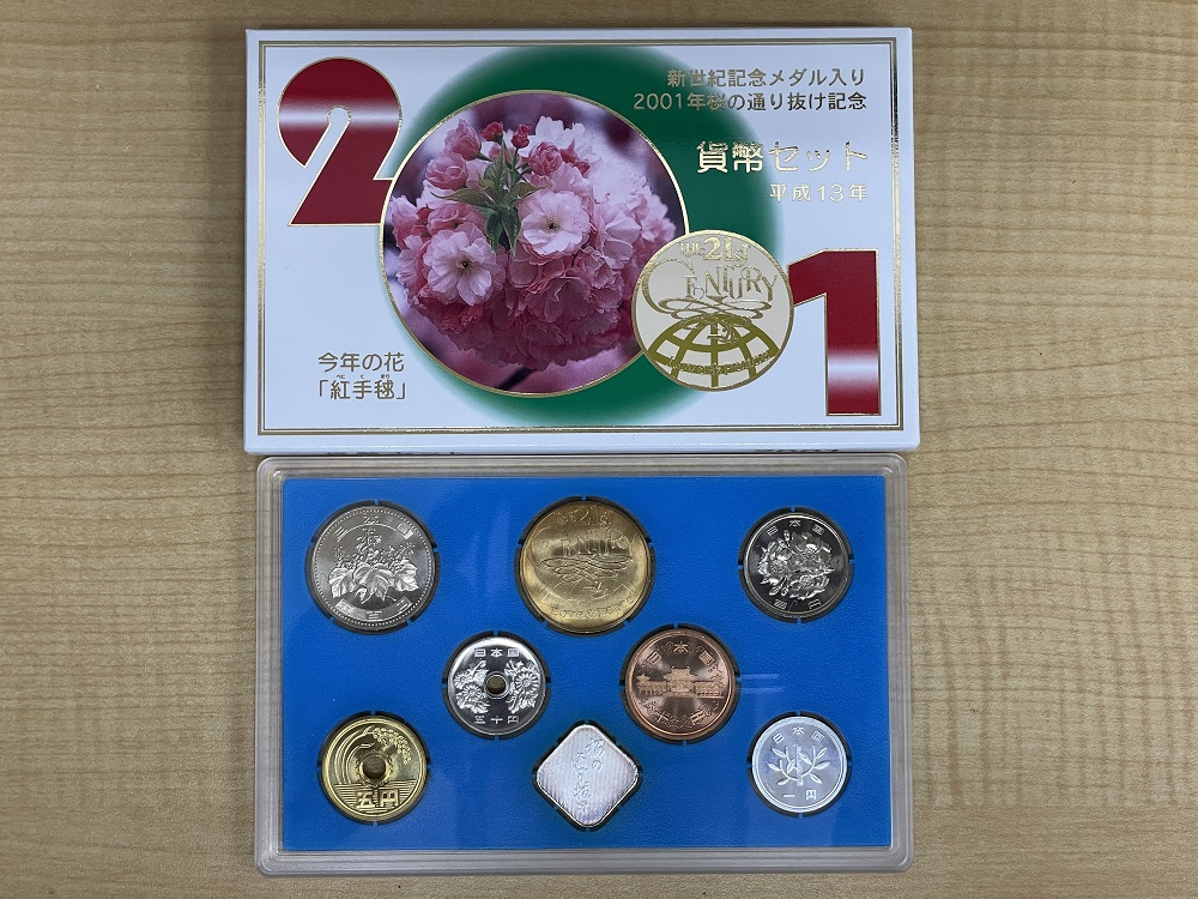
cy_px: 450
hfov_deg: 36.8
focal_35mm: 52
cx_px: 599
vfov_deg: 28.0
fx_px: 1800
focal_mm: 6
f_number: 2
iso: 160
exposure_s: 1/116
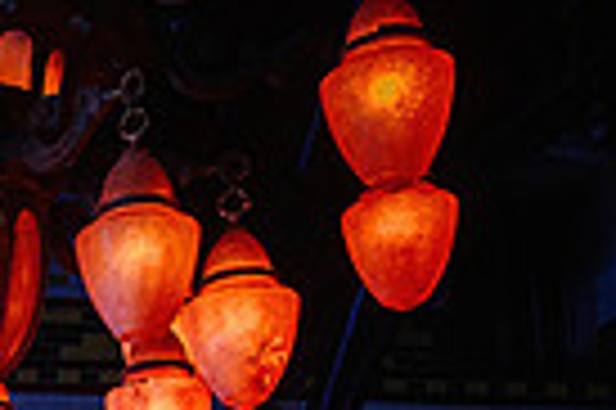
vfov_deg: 10.2
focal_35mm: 127
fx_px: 2171
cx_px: -570
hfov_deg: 13.9
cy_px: 741
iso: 1600
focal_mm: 24
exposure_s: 1/125
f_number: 2.8
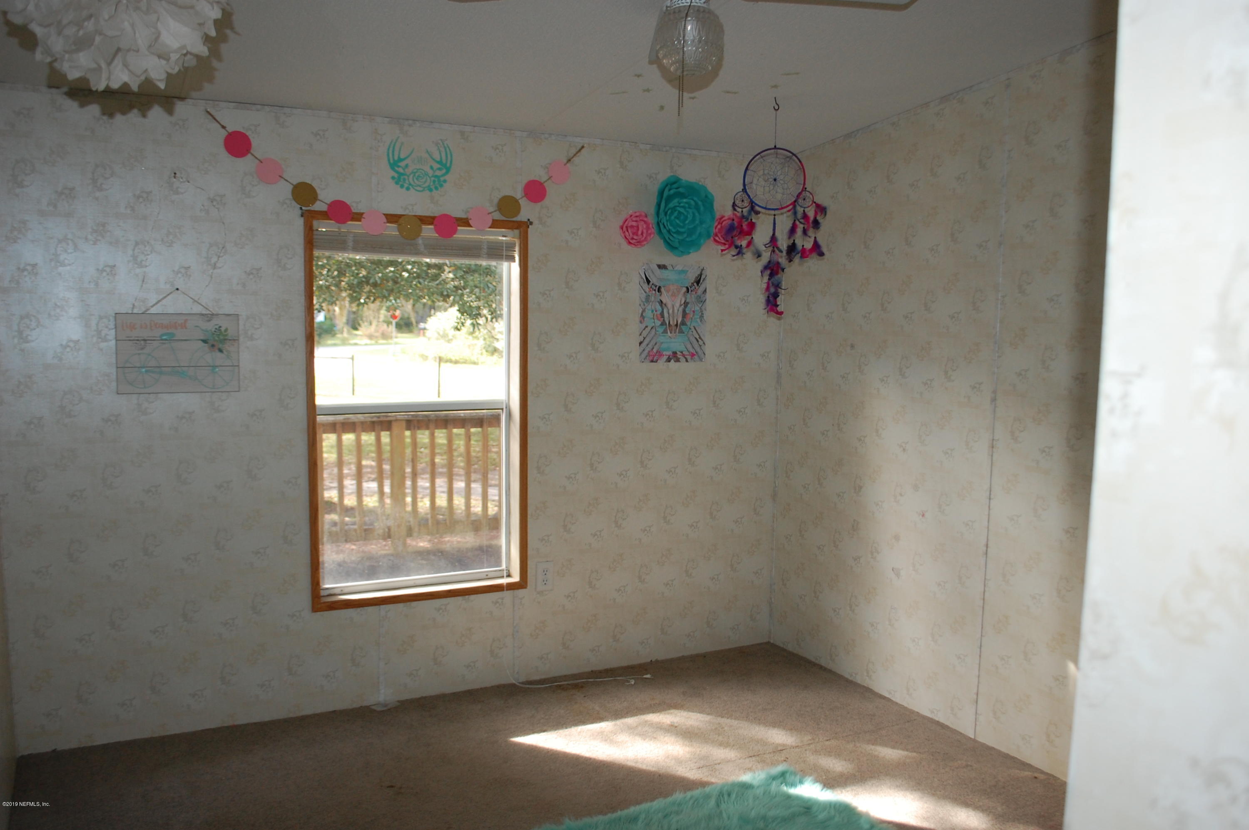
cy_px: 415
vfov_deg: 43.5
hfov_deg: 62.0
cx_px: 624
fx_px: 1040
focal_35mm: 30
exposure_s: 1/160
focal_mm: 20
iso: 400
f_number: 3.8
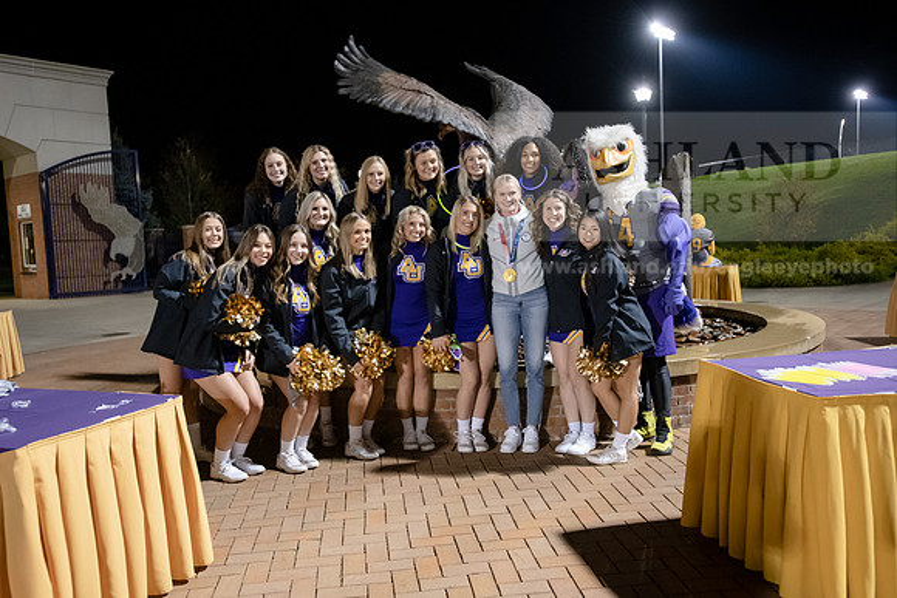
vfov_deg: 43.6
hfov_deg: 61.9
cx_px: 448
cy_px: 299
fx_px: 748
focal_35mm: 30
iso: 4000
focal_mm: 30
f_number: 3.5
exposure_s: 1/80
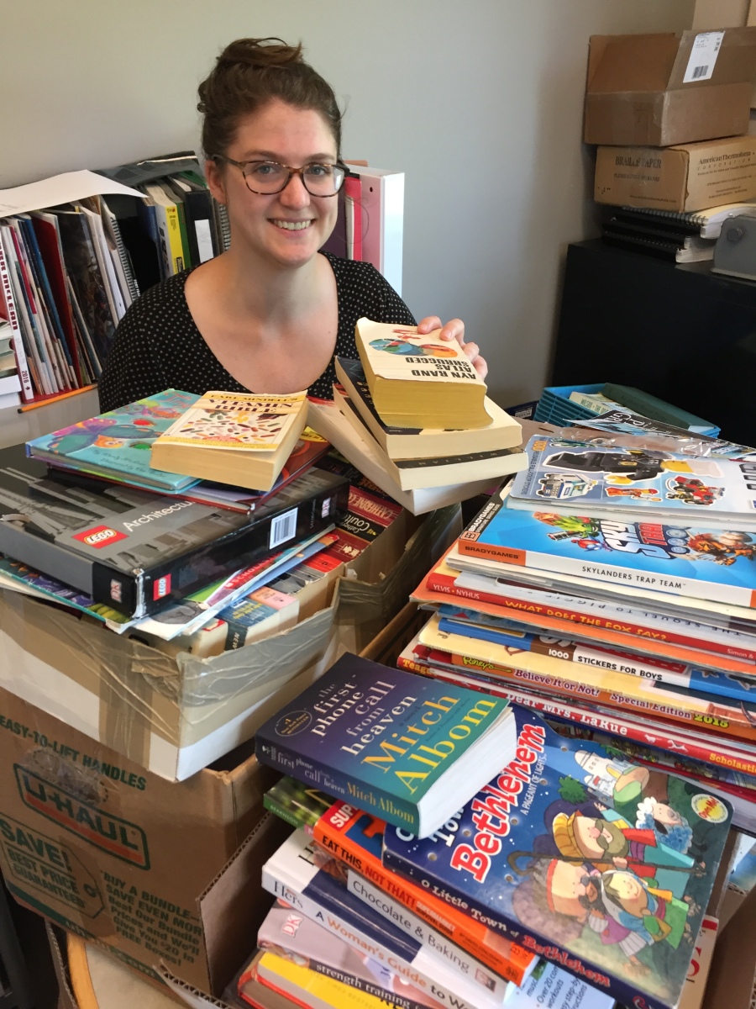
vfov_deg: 61.7
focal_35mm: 29
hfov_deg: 48.2
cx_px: 378
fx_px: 844
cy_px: 504
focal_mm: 4.15
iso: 40
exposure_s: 1/30
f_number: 2.2
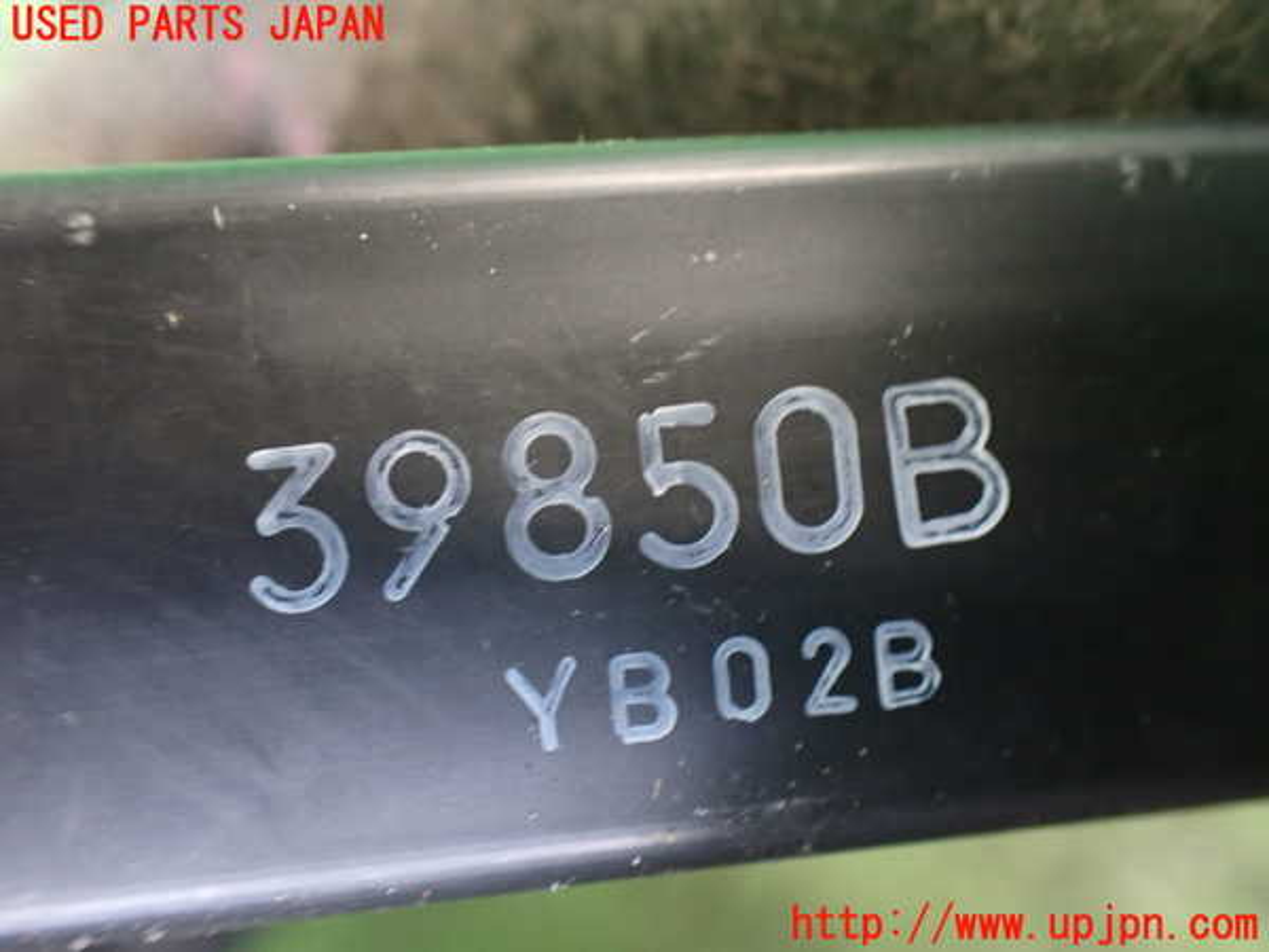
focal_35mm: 30
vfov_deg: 46.8
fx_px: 1100
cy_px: 476
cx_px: 634
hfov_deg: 60.0
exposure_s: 1/30
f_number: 2.3
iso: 800
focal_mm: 5.4
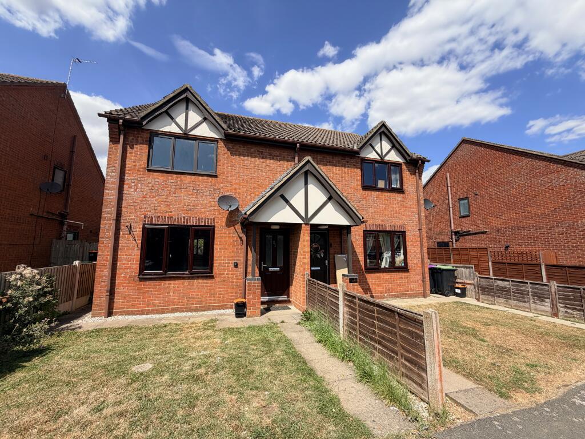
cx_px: 292
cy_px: 220
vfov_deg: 85.7
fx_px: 237
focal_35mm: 14
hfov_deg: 102.1
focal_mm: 2.22
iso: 25
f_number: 2.2
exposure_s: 1/770
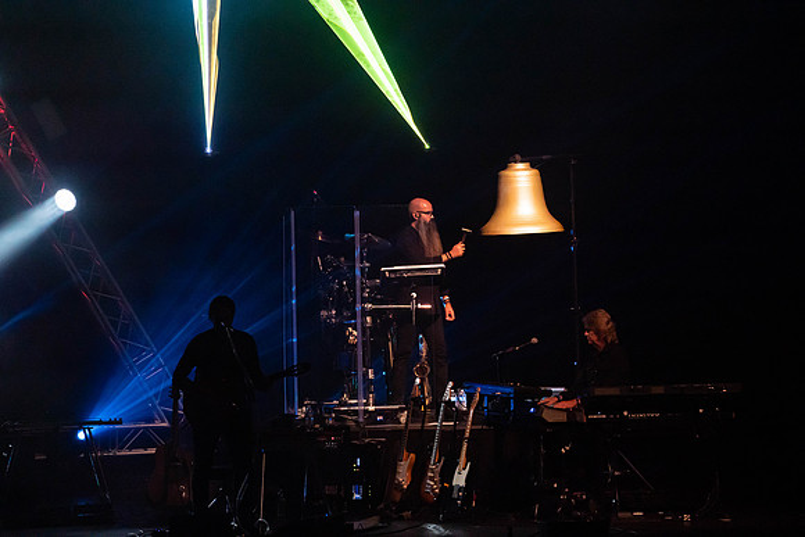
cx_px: 402
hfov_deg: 10.3
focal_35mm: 200
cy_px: 268
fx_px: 4473
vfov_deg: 6.9
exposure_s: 1/250
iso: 6400
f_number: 5.6
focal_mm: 200
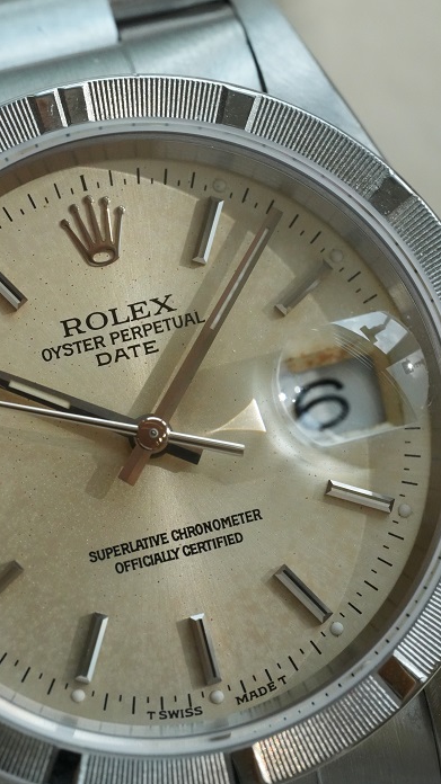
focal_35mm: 111
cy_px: 393
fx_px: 2310
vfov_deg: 19.3
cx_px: 209
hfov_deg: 10.9
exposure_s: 1/250
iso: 6400
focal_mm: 105
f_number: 9
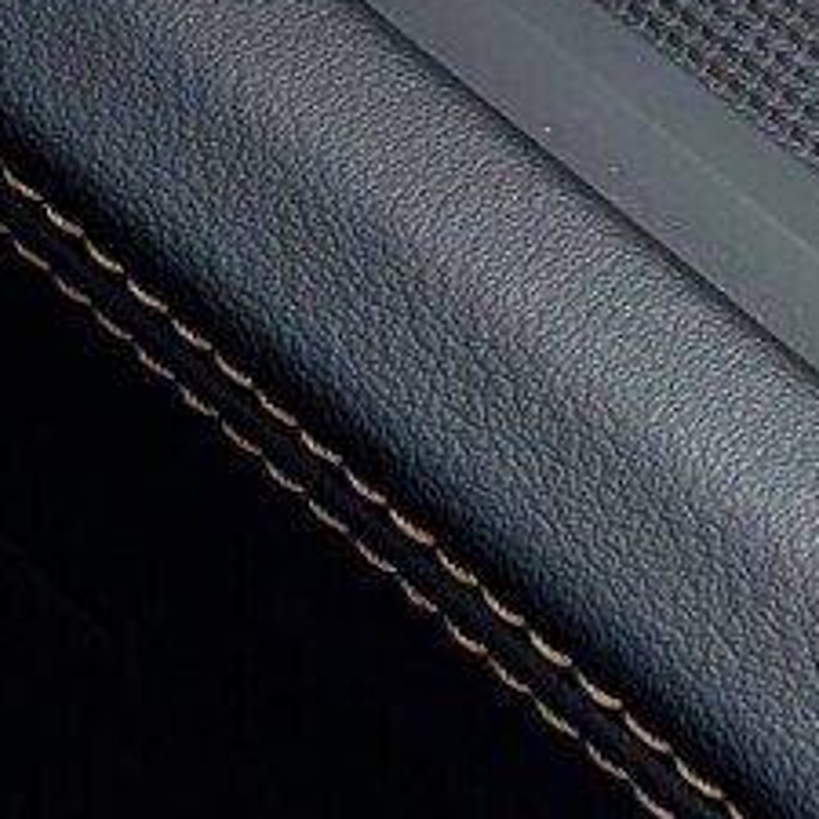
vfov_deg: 11.4
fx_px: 4042
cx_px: 1889
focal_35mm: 151
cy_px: -138
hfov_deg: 10.2
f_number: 1.7
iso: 57
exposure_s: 1/90
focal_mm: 4.53
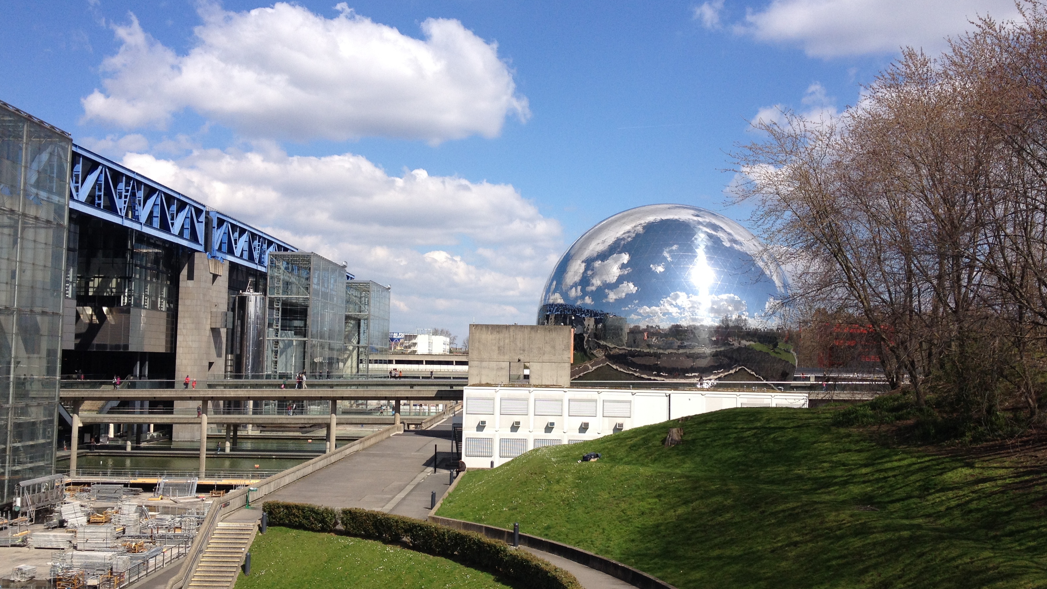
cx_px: 524
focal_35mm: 39
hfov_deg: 51.6
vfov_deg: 30.4
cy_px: 303
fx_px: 1083
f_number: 2.4
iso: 50
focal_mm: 4.28
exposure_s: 1/2123
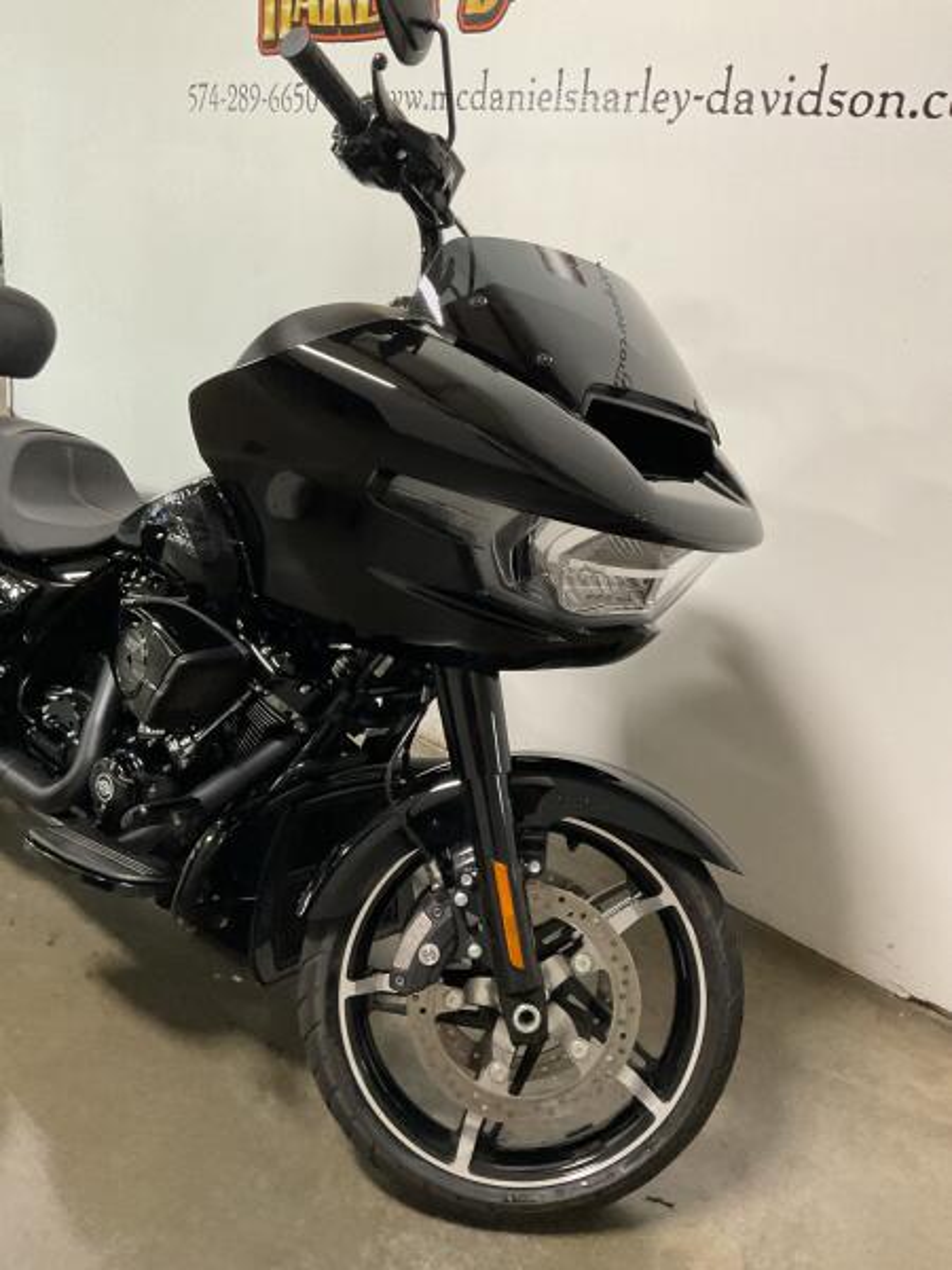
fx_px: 1063
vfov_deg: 61.7
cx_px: 476
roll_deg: -4.3
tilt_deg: -20.3
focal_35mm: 29
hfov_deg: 48.2
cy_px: 635
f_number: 1.8
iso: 160
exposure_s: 1/60
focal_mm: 3
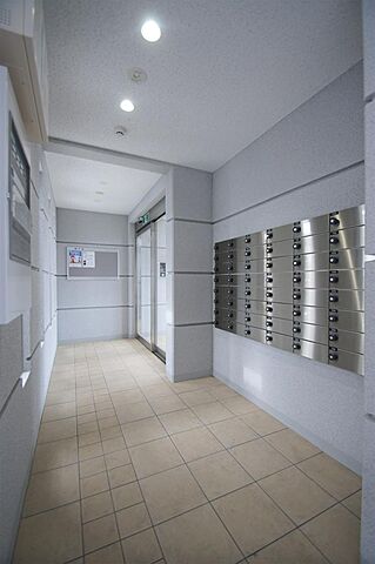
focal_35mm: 15
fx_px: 235
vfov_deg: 100.4
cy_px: 282
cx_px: 188
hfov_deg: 77.2
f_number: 4
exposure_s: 1/30
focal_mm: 10
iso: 100
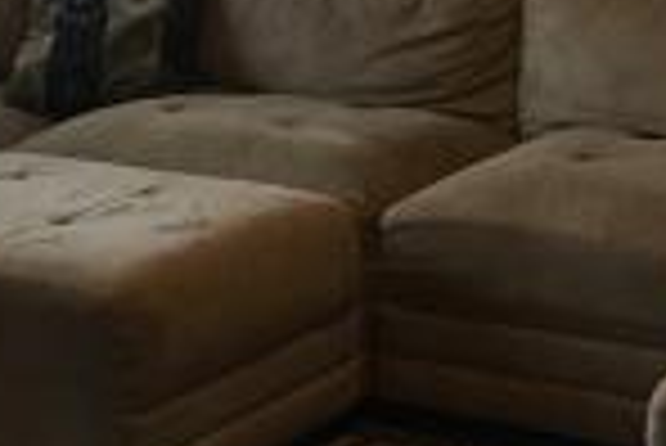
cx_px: -212
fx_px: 2407
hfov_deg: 15.0
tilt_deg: -8.1
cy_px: -72
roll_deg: +0.1
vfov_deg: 10.4
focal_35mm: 130
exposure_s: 1/30
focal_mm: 4.15
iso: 200
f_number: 2.2
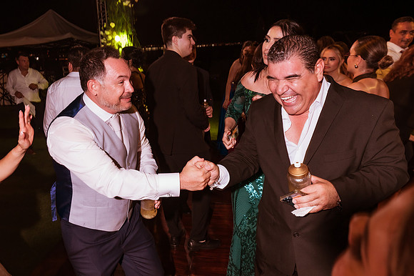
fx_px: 338
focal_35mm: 29
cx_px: 173
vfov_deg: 44.3
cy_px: 144
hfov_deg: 62.5
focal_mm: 25
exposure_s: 1/60
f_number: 6.3
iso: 2000
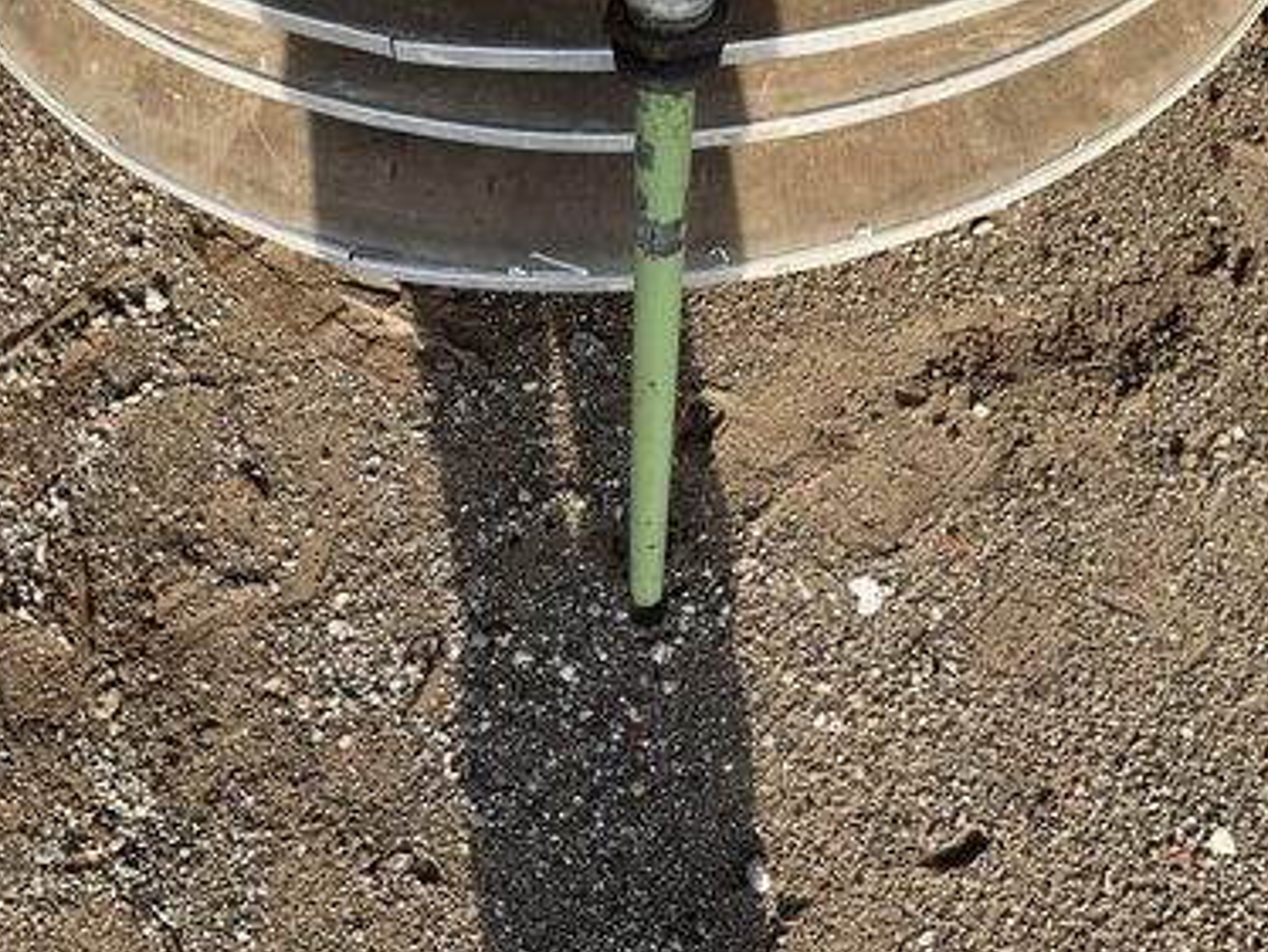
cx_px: 637
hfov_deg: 58.3
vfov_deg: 45.5
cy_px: 501
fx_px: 1136
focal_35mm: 31
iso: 25
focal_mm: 3
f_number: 1.8
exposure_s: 1/551
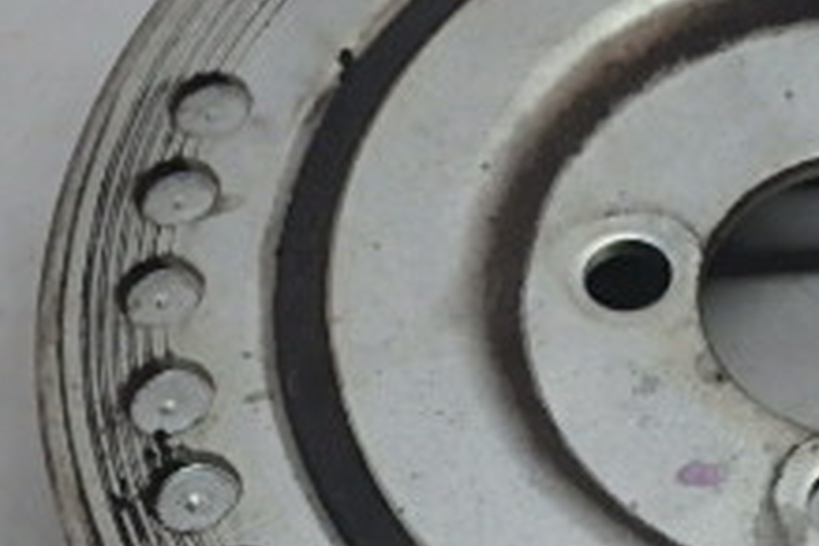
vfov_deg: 10.0
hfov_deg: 14.7
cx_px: 808
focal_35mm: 137
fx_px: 3117
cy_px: 400
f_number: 5.2
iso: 320
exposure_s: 1/50
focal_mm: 8.1
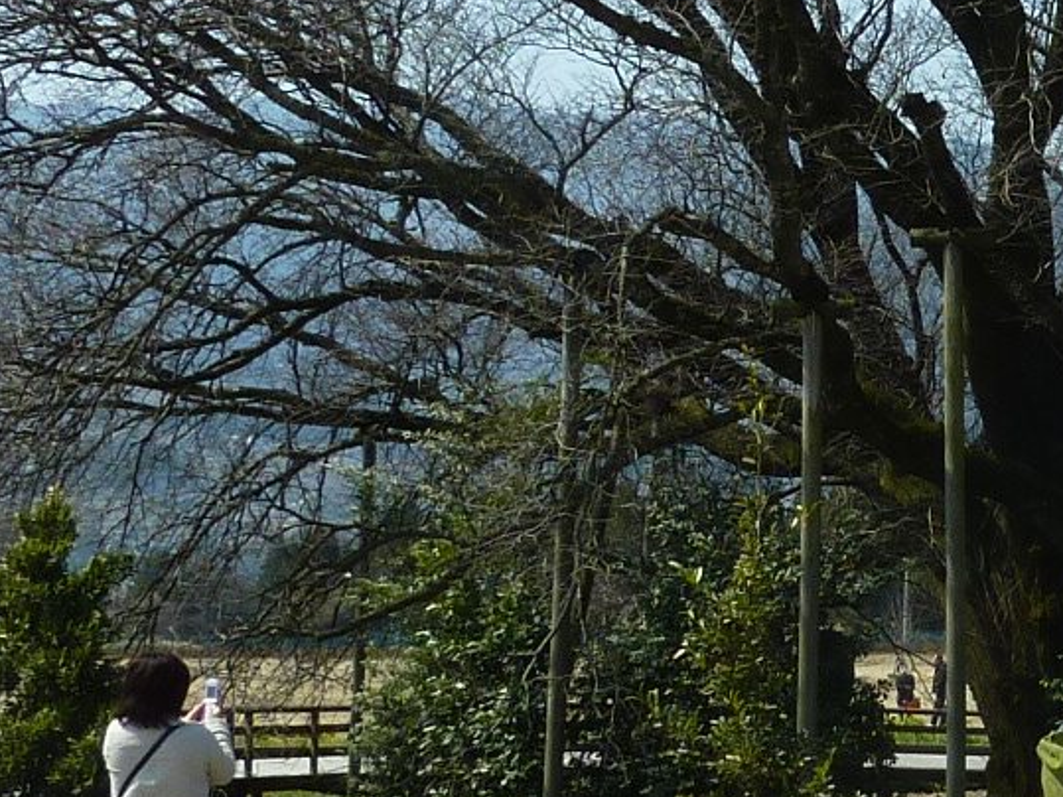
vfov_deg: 15.6
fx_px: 2917
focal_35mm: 95
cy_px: 347
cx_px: 1274
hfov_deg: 19.5
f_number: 4.5
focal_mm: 4.1
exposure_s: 1/500
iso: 80
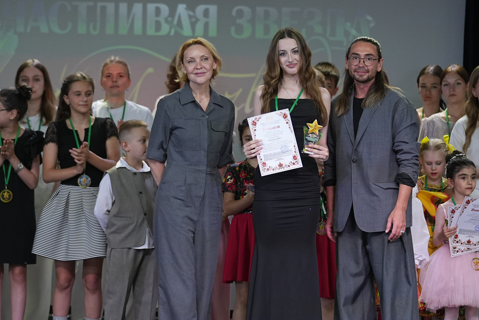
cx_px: 270
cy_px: 176
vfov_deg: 5.7
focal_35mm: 243
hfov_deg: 8.5
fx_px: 3233
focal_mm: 124
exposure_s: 1/250
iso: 1000
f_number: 2.8
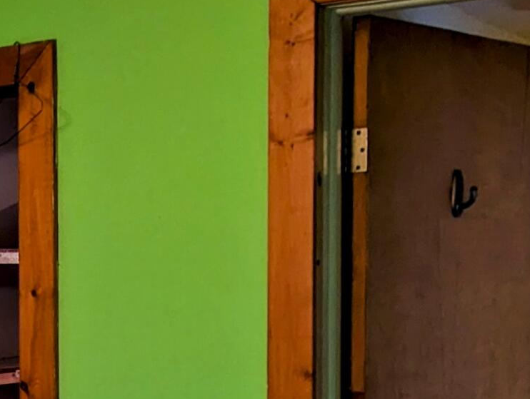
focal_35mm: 97
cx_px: -280
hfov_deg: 17.9
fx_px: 1488
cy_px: 368
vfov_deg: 15.1
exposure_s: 1/24
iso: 95
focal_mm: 6.81
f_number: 1.85
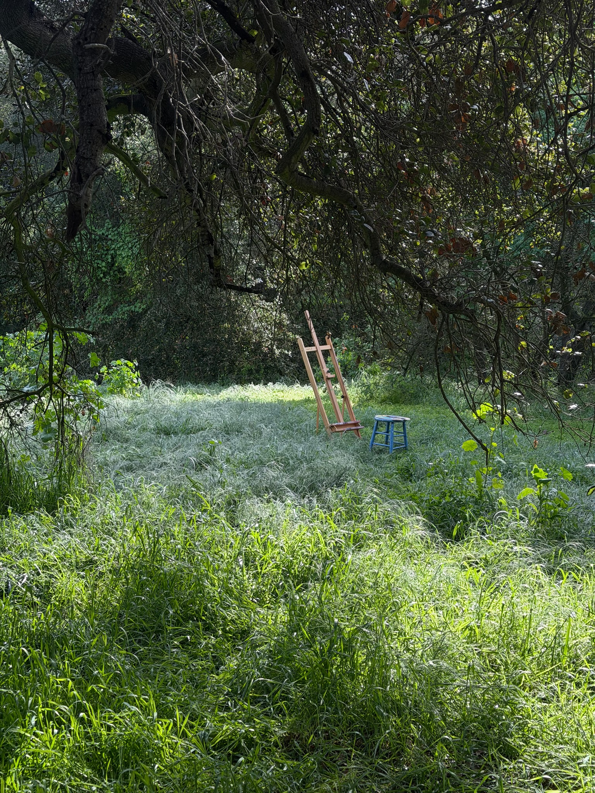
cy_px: 396
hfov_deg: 30.3
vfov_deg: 39.7
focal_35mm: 48
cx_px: 298
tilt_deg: -2.6
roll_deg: +1.3
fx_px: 1100
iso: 64
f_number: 1.78
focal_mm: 6.76
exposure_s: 1/1513
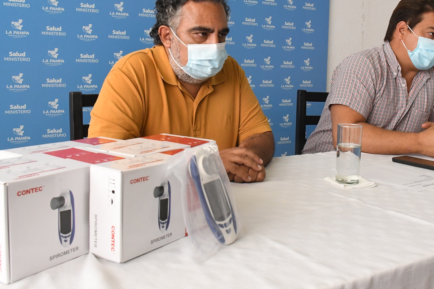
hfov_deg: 47.1
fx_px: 494
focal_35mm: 41
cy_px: 111
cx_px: 260
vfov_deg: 32.5
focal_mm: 20
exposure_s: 1/200
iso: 3200
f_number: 8
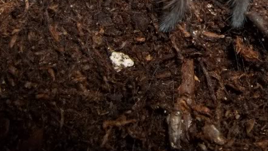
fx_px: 597
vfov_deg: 13.8
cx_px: 263
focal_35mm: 84
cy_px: -56
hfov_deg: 24.2
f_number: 3.3
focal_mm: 5.9
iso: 64
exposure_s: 1/30
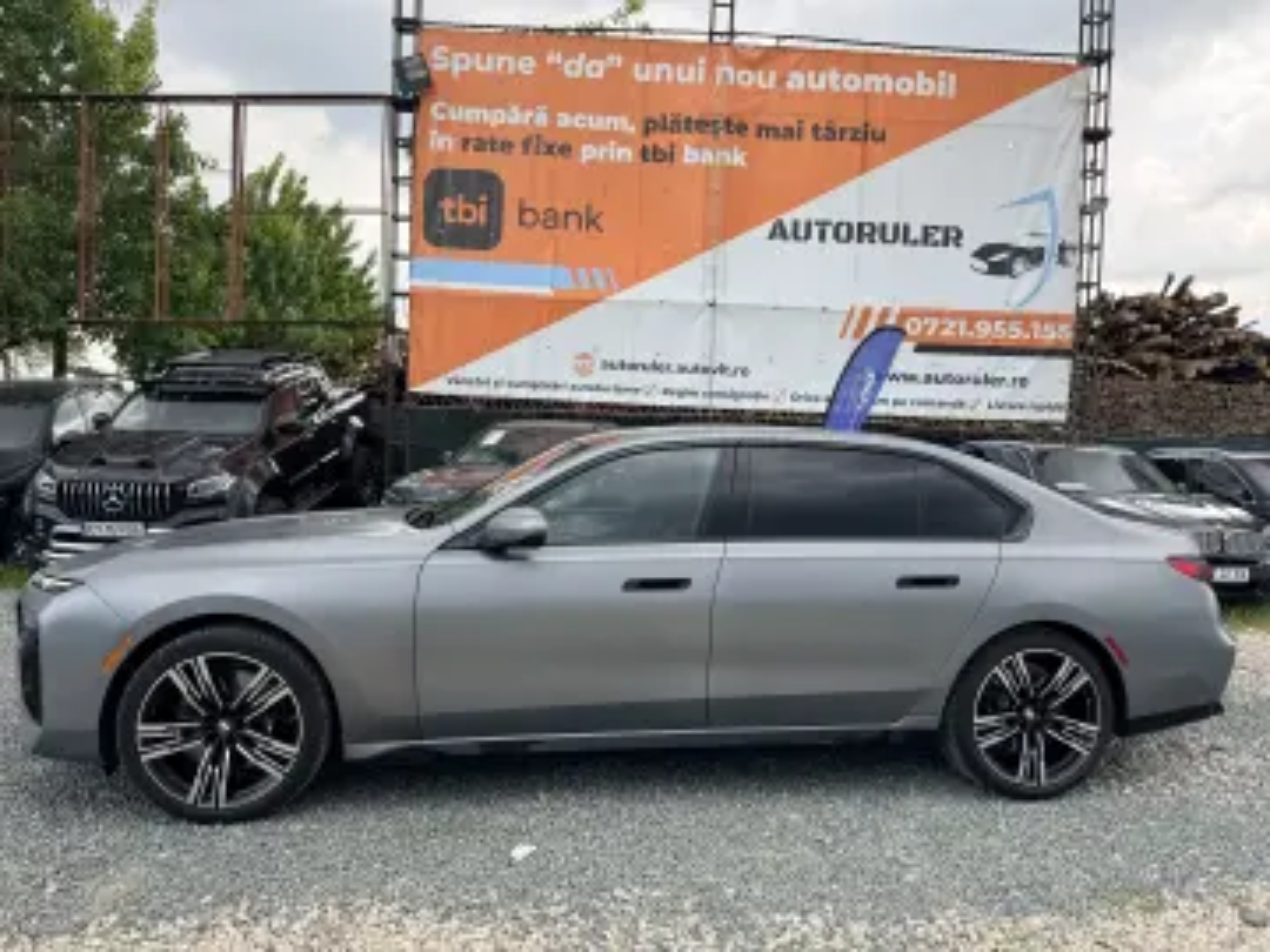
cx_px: 635
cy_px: 476
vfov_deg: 56.8
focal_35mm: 24
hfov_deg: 71.6
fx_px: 881
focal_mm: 6.76
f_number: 1.78
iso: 80
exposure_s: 1/1192
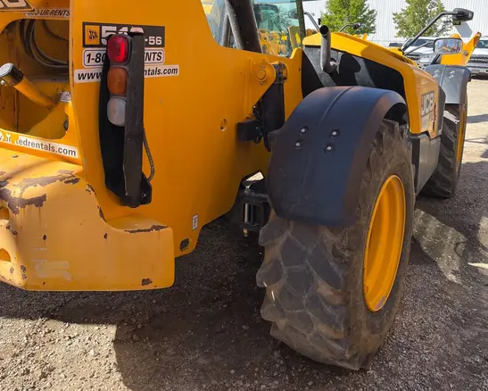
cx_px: 244
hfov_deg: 52.8
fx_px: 491
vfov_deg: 42.1
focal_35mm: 34
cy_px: 99
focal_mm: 5.1
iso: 50
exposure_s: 1/1266
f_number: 1.6
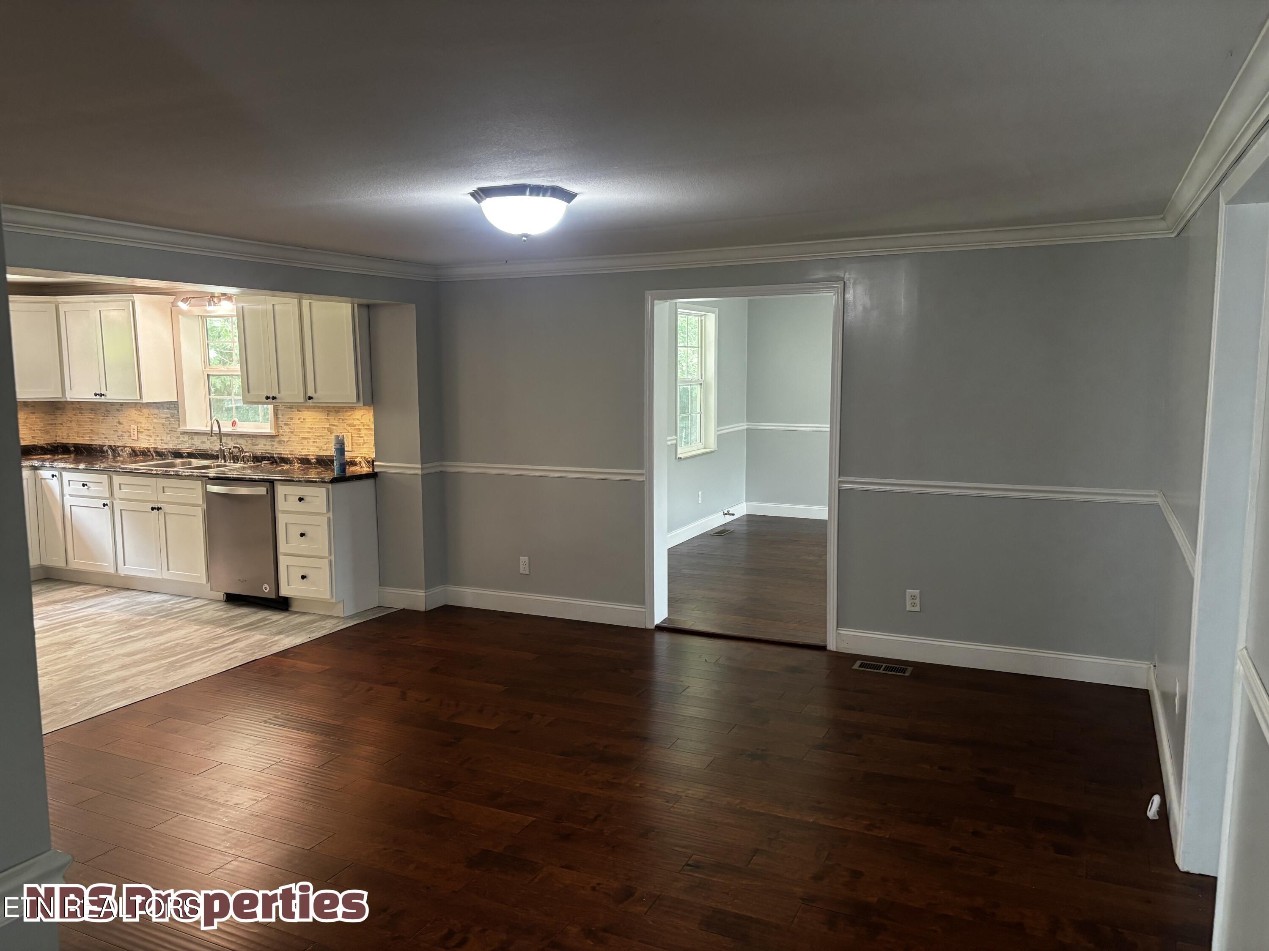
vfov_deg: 53.1
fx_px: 953
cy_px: 476
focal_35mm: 26
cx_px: 634
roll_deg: +0.9
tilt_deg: -6.7
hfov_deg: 67.3
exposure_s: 1/60
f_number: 1.6
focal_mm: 5.96
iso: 200
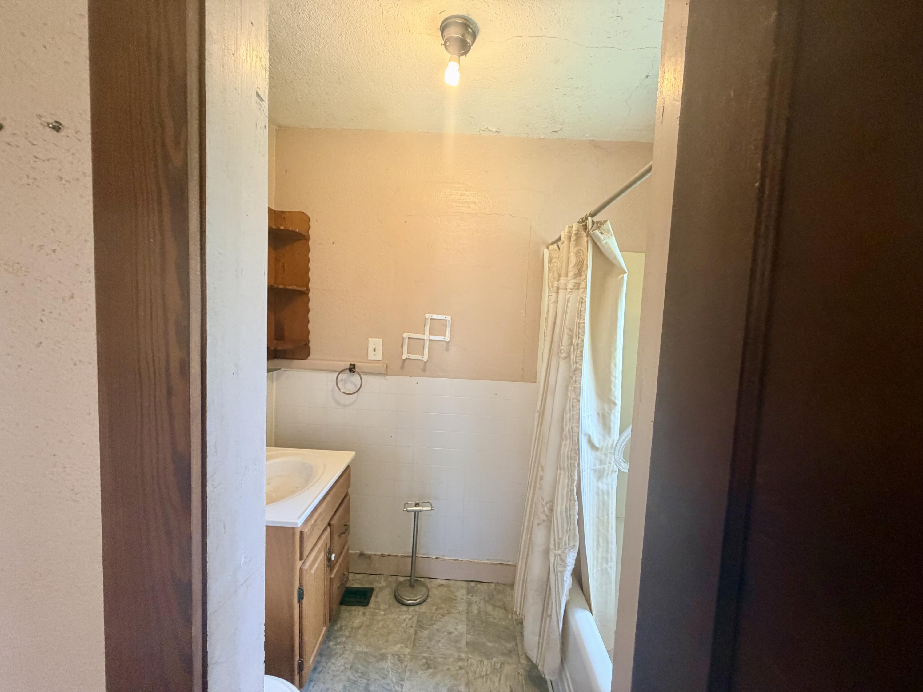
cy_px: 346
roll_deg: -1.5
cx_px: 462
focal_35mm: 14
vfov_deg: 85.7
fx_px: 373
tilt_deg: -3.5
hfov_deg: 102.1
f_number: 2.2
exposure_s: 1/60
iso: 200
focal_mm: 2.22
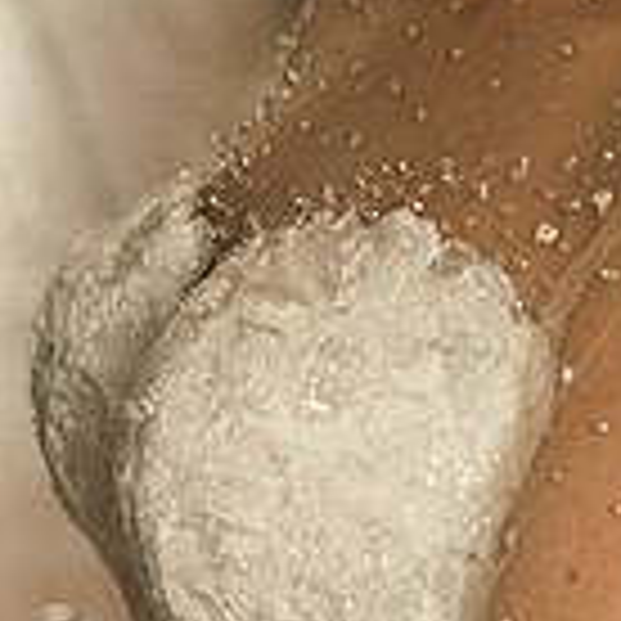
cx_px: -536
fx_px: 5094
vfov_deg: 6.9
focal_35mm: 251
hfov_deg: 6.8
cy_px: 632
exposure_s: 1/160
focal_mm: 70
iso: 640
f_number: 3.5
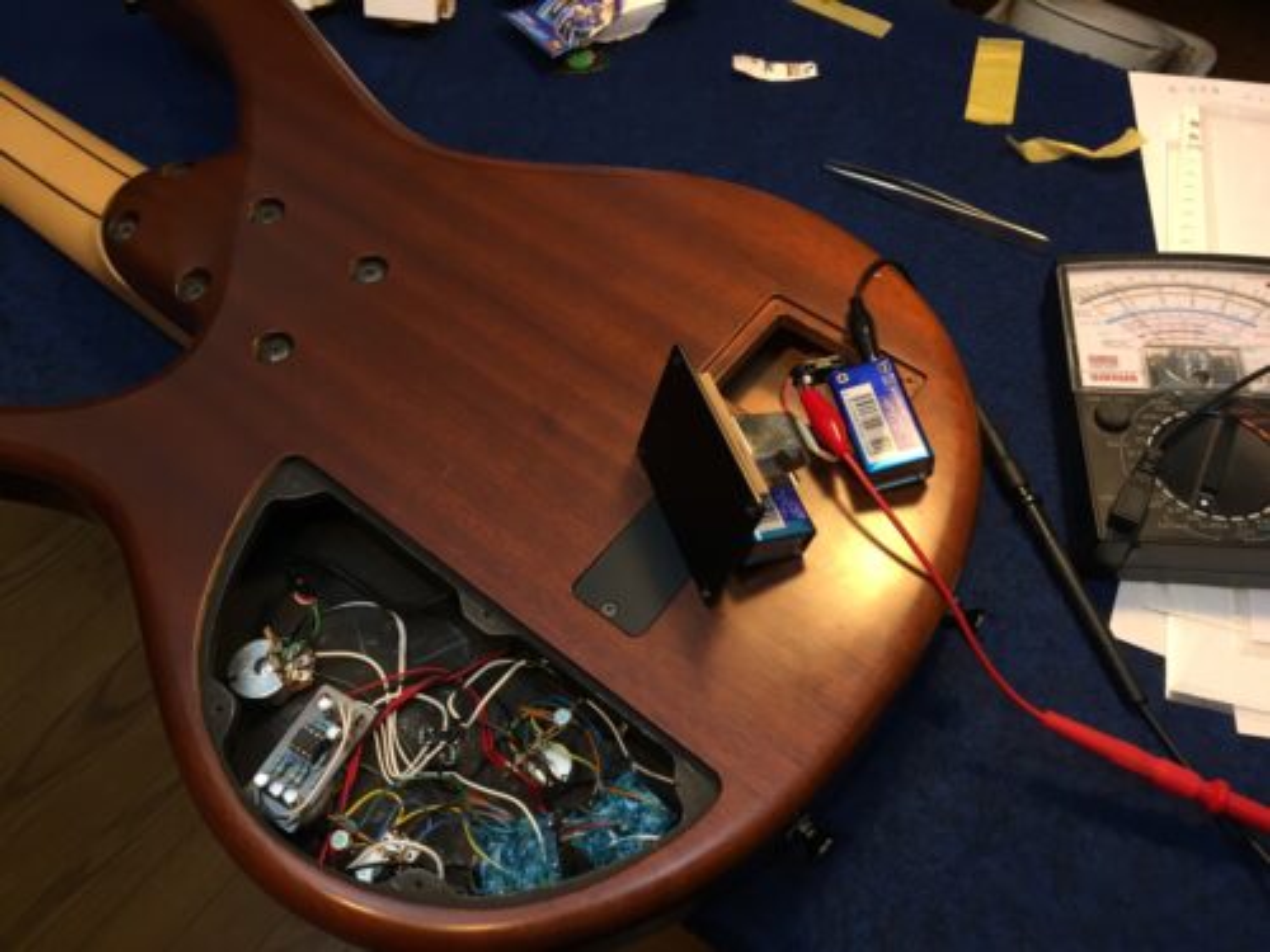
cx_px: 635
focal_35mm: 29
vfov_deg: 48.2
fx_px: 1064
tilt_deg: -56.9
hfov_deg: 61.7
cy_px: 476
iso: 50
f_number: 2.2
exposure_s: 1/33
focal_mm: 4.15
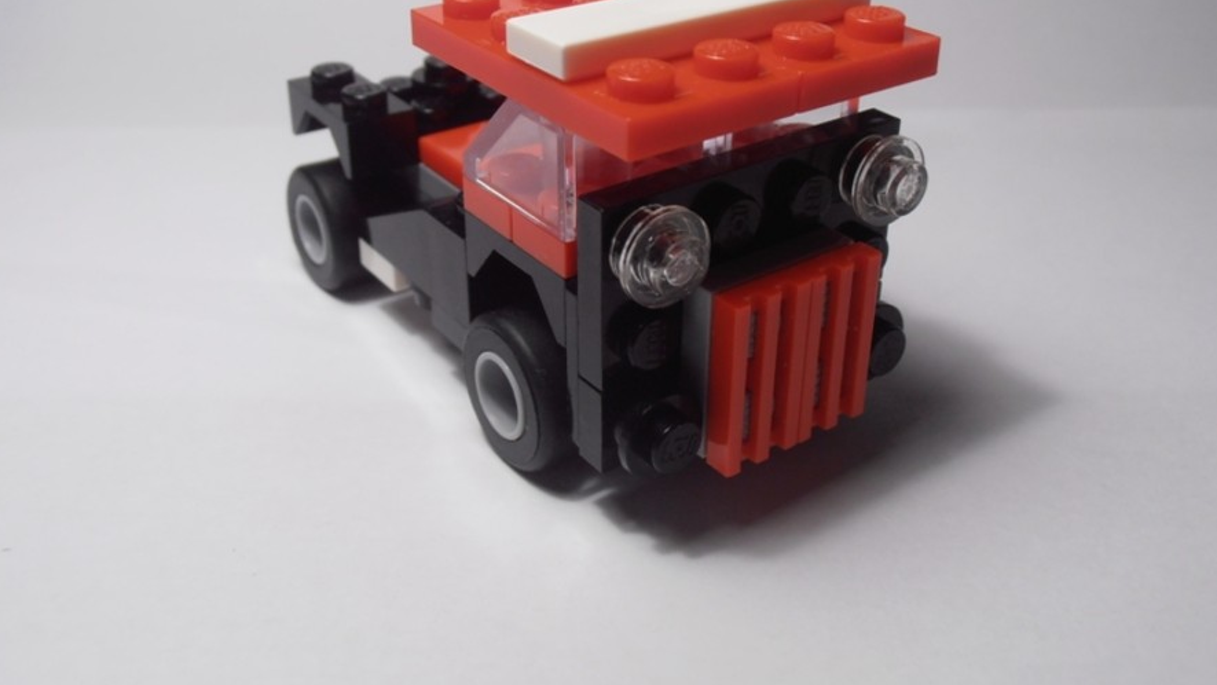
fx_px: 1323
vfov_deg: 28.9
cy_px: 261
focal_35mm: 41
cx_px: 602
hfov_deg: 49.4
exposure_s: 1/50
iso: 80
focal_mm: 6.61
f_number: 3.9
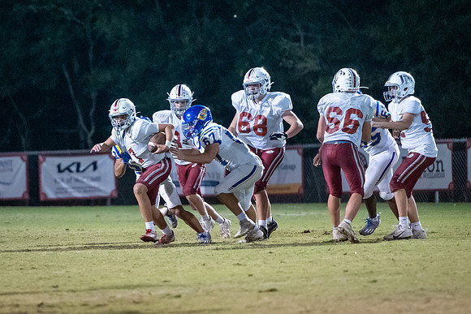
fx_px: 4795
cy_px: 184
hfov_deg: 5.6
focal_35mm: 366
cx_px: 87
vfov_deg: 3.8
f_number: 2.8
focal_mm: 200
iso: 8000
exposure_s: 1/640
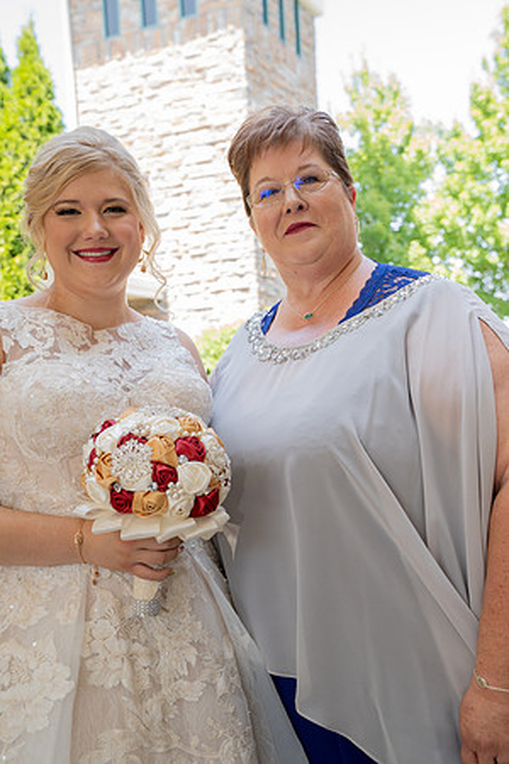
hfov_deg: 33.4
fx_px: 848
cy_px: 382
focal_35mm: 40
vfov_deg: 48.5
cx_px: 254
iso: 640
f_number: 5
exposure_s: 1/200
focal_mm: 40
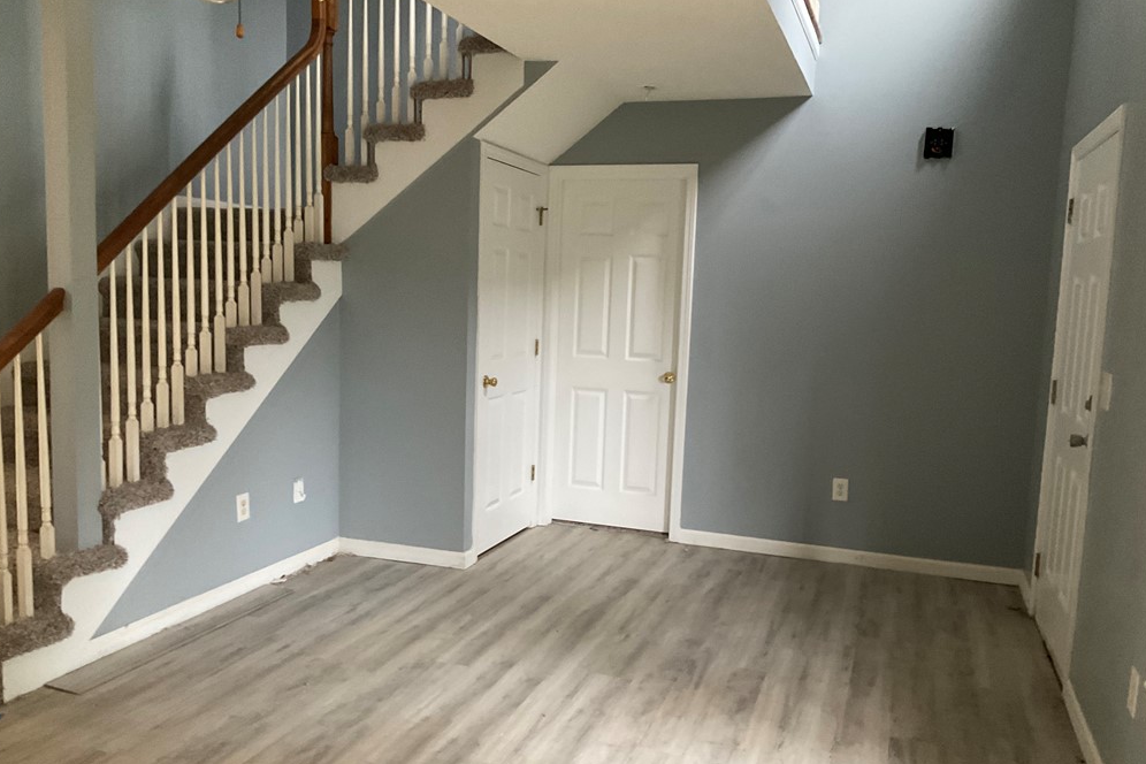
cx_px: 572
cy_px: 410
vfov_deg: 42.3
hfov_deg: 60.3
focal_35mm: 31
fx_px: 987
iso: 320
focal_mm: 3
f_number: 1.8
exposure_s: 1/40
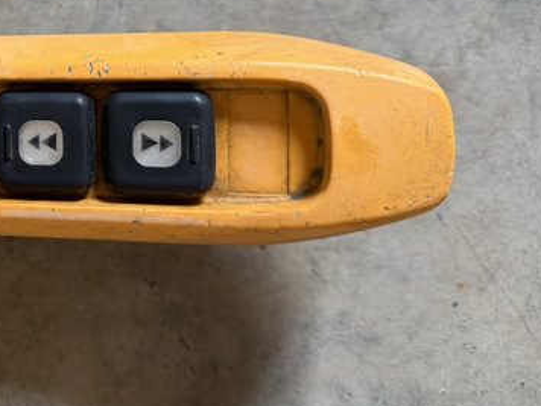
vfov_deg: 26.4
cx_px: -59
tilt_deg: -82.4
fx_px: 844
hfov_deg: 31.4
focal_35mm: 54
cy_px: 68
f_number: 1.78
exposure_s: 1/60
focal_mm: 6.76
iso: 160
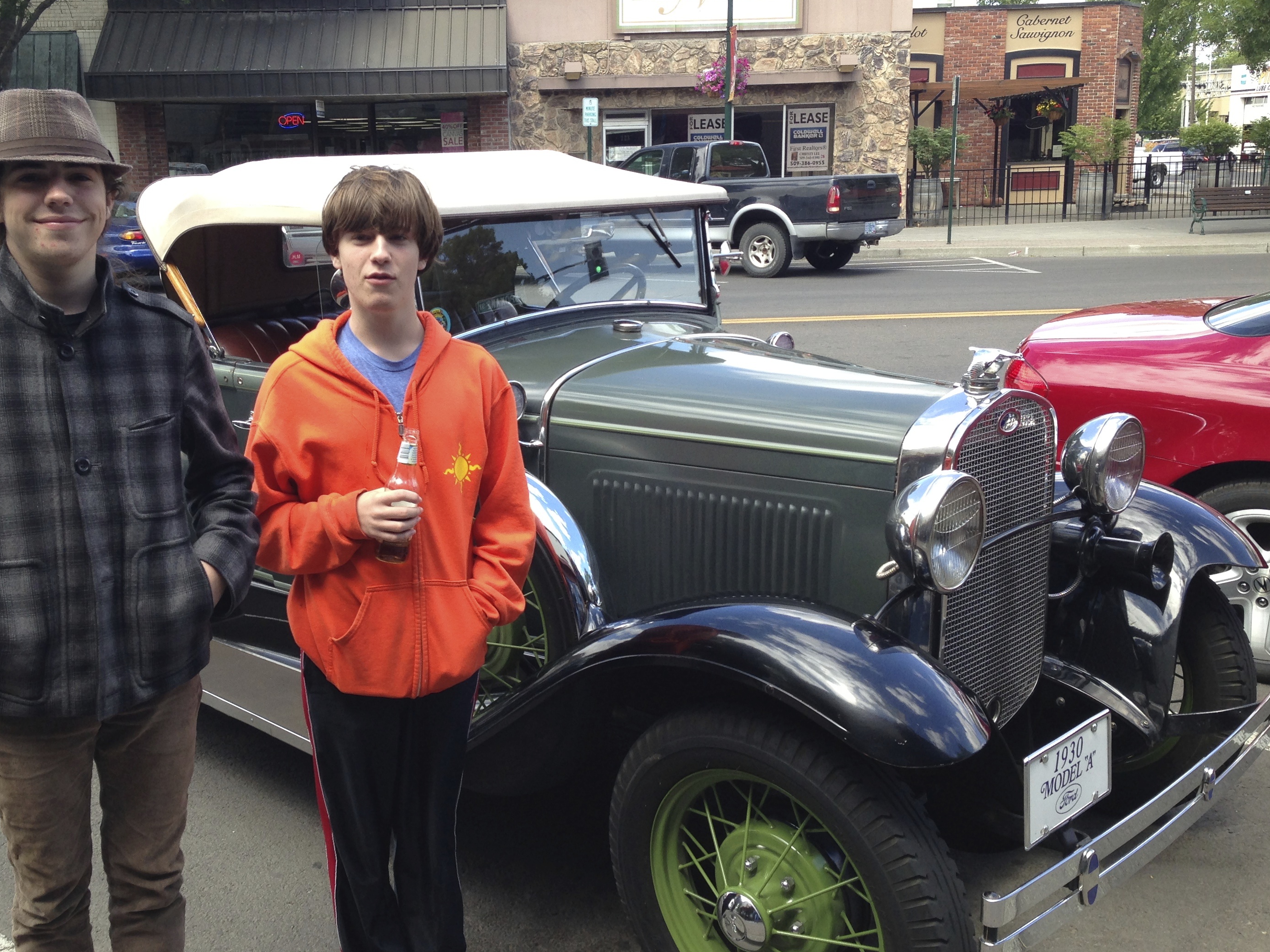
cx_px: 543
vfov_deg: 36.8
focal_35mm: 39
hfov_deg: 47.7
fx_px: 1431
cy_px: 425
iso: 50
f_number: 2.4
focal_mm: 4.13
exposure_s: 1/282
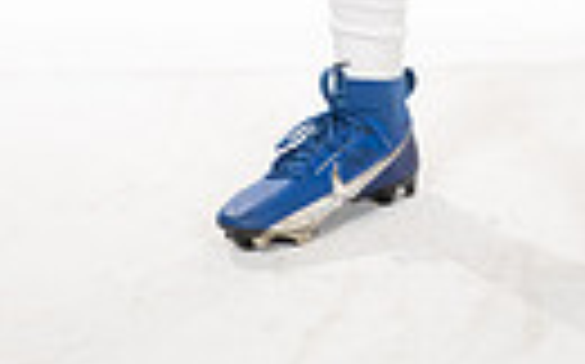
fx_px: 3090
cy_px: -562
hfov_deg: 10.8
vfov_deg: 6.4
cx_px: 405
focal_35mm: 194
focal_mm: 55
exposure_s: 1/320
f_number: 7.1
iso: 800
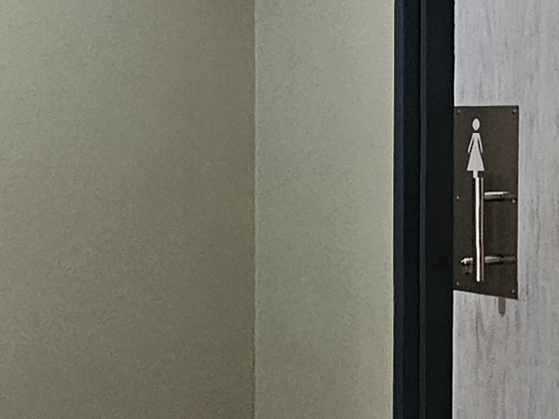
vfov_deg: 18.4
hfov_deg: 23.4
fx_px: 1292
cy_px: 167
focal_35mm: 80
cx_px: 557
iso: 250
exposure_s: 1/50
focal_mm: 2.2
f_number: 2.2
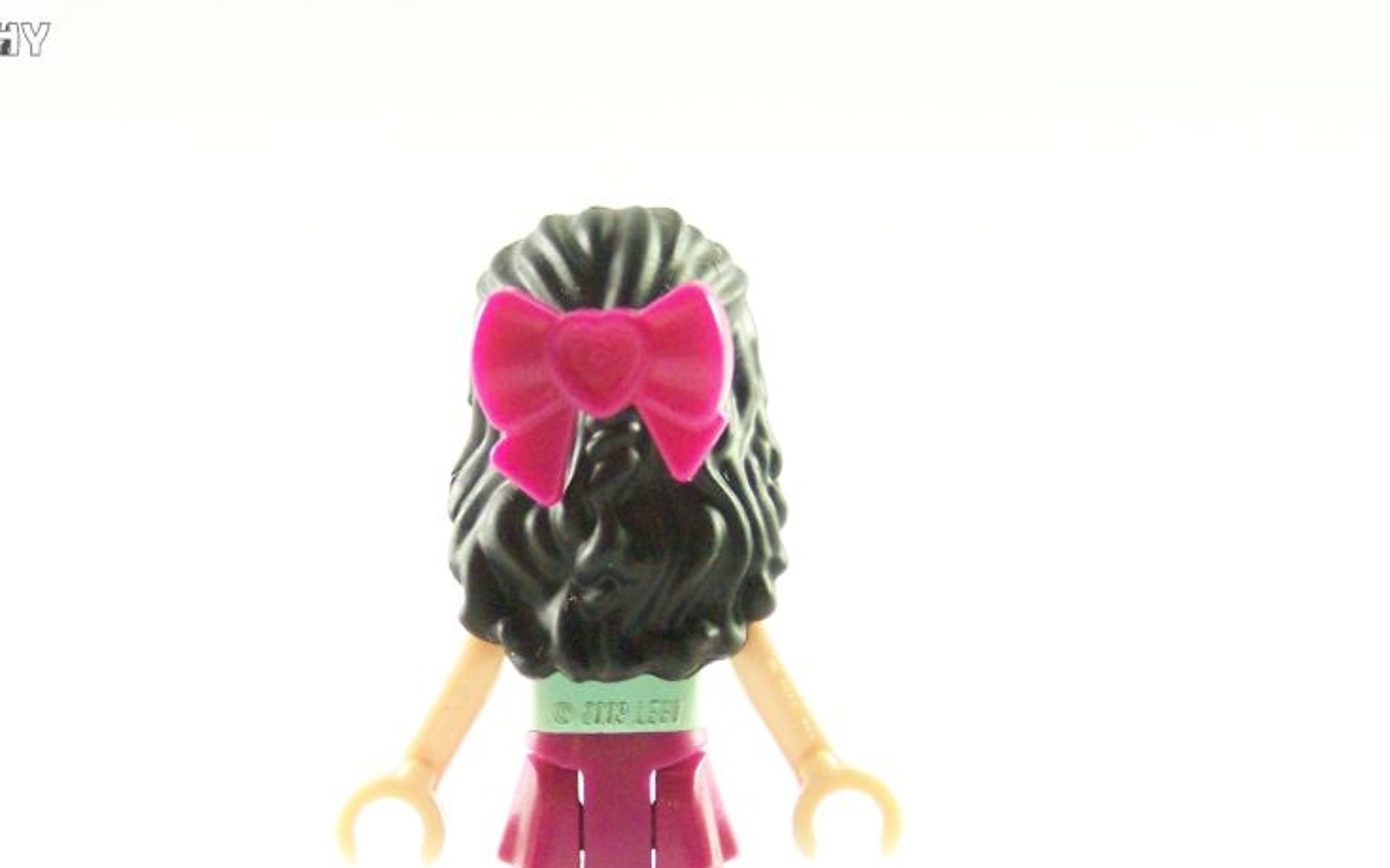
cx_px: 633
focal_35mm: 121
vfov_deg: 10.8
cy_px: 664
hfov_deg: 17.2
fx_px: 4584
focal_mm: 13.7
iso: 400
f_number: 3.2
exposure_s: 1/45
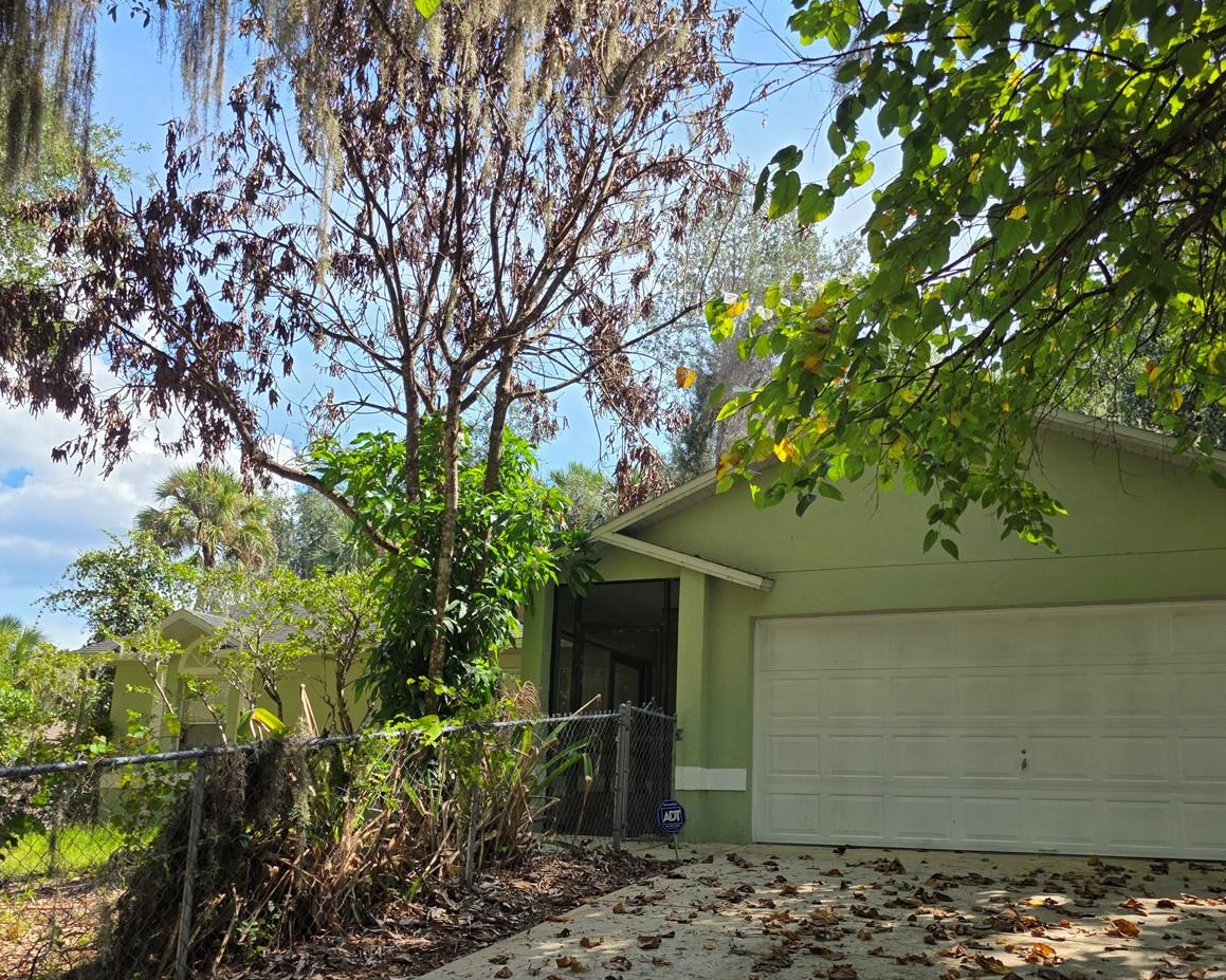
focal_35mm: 31
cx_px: 678
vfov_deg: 46.8
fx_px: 1125
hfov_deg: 57.1
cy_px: 598
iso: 80
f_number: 1.7
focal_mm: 6.3
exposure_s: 1/2643
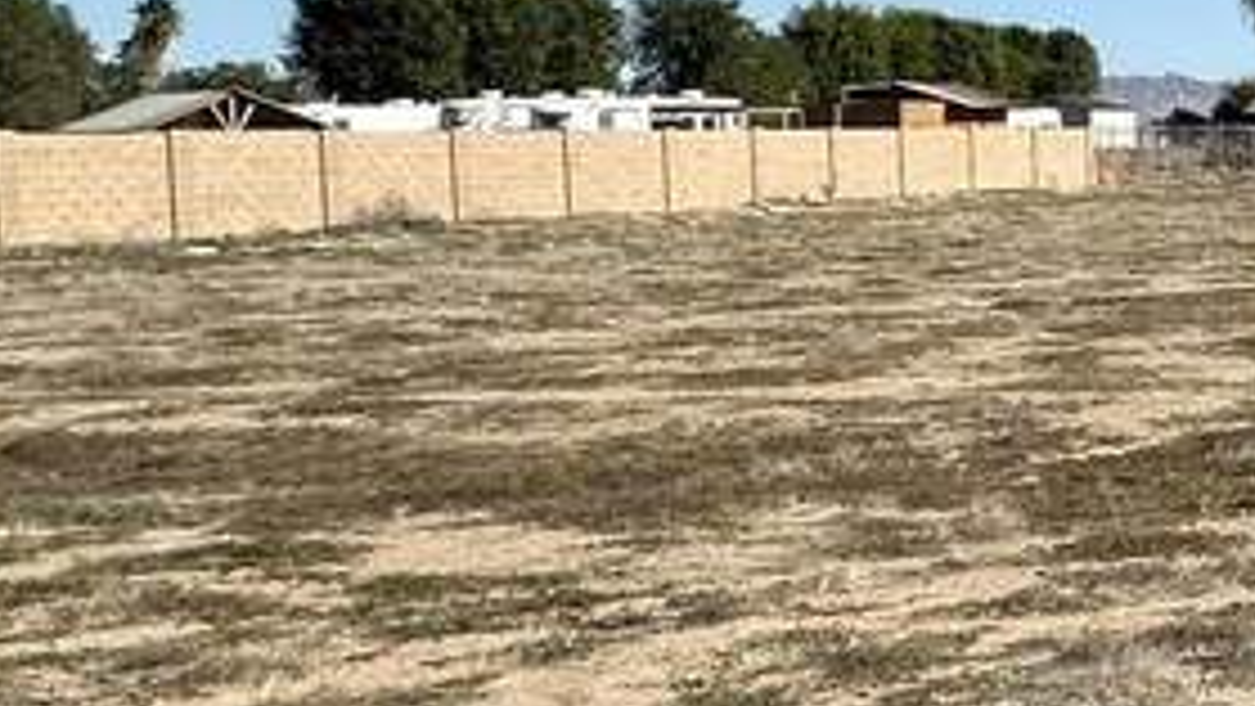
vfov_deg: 17.2
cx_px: 2173
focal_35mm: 70
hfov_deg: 21.5
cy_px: 256
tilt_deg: -3.0
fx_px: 2330
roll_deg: +0.4
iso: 50
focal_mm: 2.22
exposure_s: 1/2681
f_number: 2.2
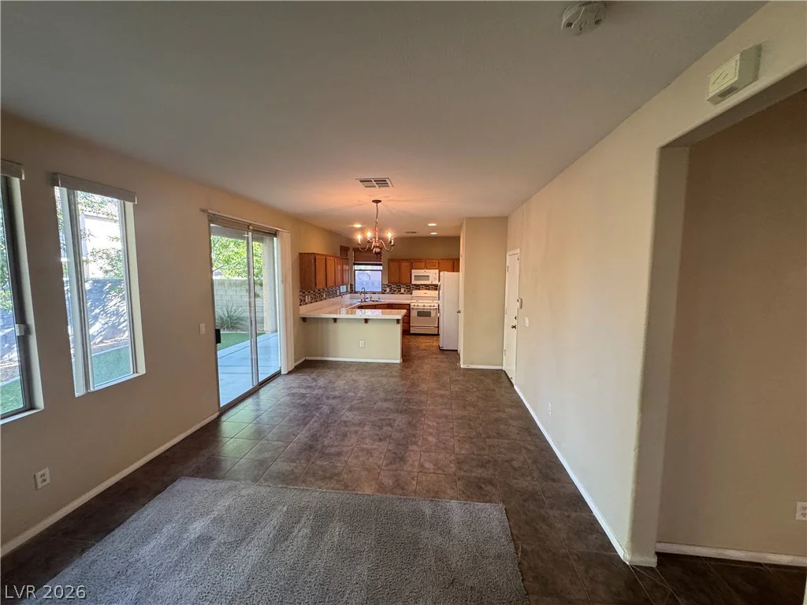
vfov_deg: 85.7
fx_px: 326
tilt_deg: -4.3
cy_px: 302
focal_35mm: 14
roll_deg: -1.0
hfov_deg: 102.1
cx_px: 404
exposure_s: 1/120
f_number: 2.2
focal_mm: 2.22
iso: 250
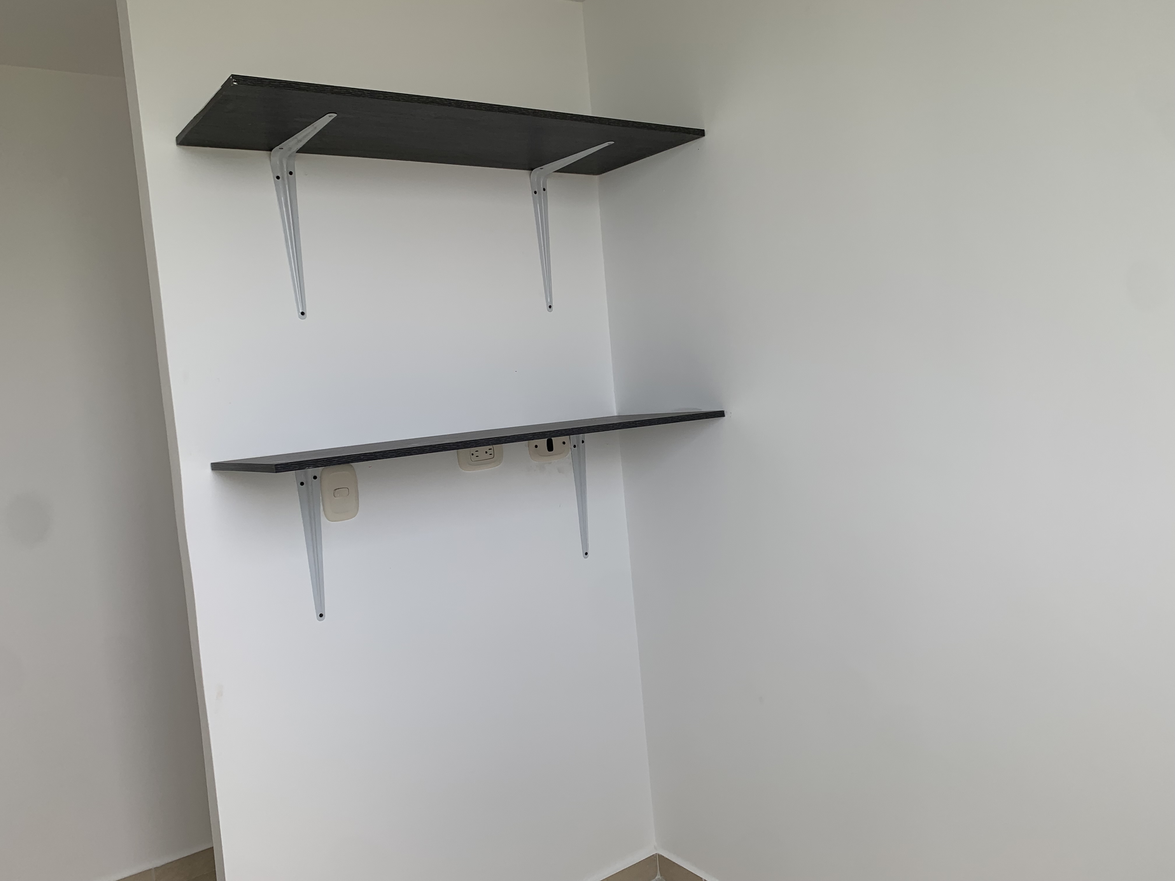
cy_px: 440
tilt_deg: -1.3
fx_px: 883
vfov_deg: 53.1
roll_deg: +5.3
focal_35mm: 26
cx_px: 588
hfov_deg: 67.3
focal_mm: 4.25
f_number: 1.8
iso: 25
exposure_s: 1/260
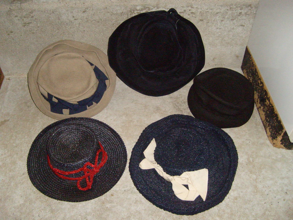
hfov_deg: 52.6
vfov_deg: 40.7
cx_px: 146
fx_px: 296
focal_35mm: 35
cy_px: 110
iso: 400
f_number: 2.8
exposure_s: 1/45
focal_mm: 5.8
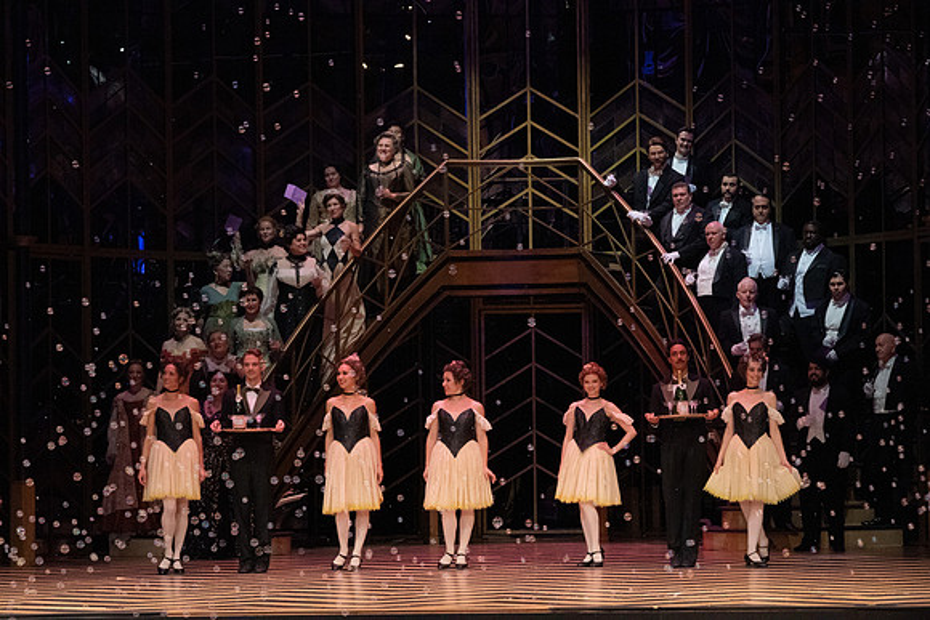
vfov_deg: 11.1
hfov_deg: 16.5
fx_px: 3204
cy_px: 310
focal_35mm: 124
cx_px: 465
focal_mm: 124
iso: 12800
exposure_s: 1/400
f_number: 16
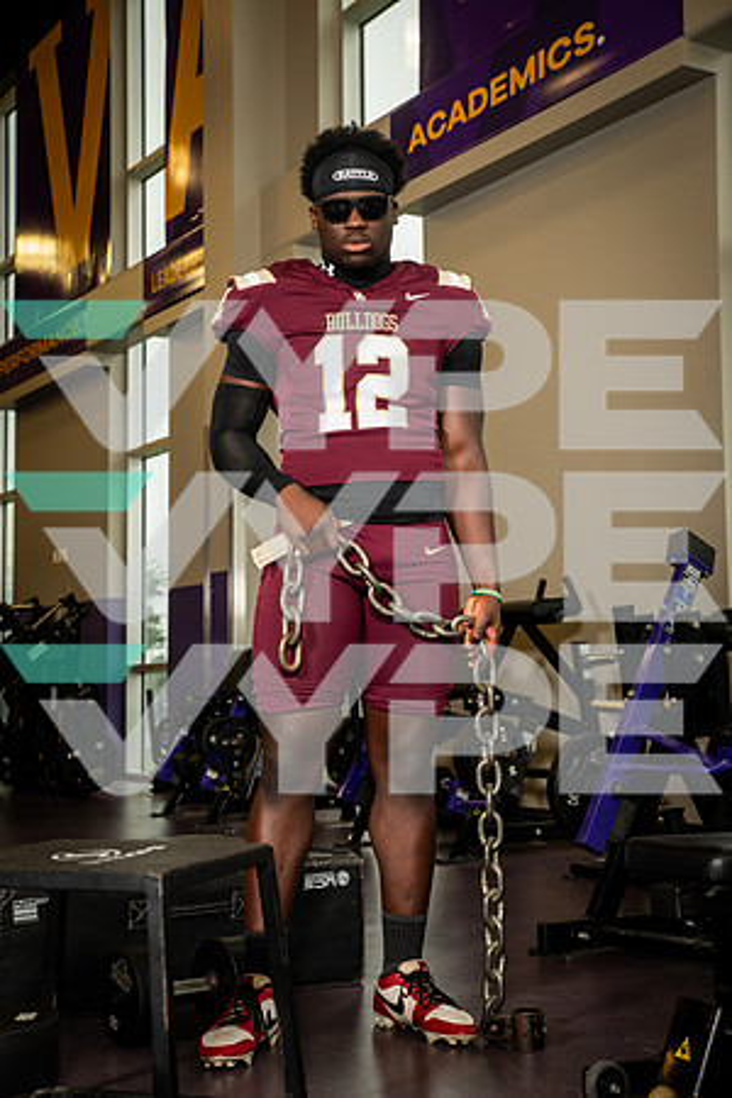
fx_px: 1525
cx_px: 366
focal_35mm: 50
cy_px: 549
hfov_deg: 27.0
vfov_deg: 39.6
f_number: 5.6
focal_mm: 50
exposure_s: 1/250
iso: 500
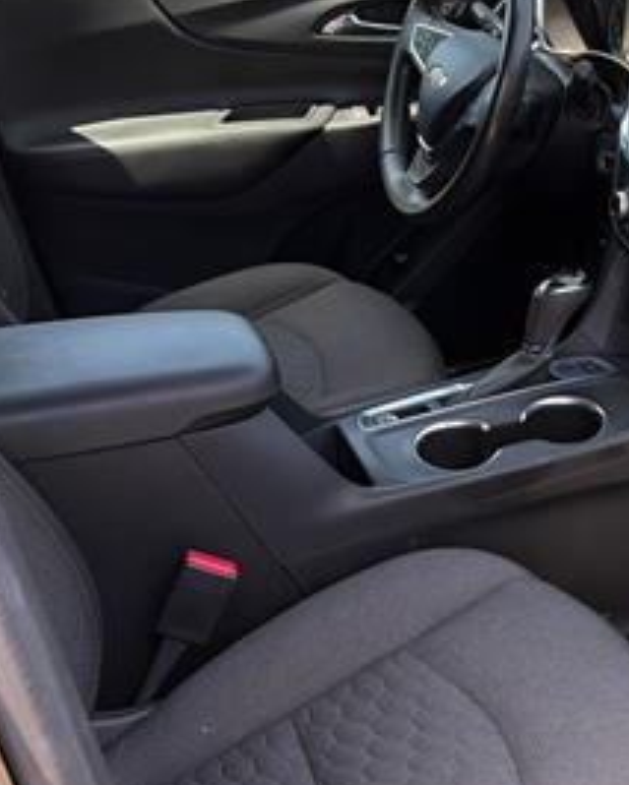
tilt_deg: -22.2
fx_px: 1419
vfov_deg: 30.9
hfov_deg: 23.8
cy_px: 310
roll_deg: +1.2
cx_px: 644
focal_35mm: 61
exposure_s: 1/271
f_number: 1.6
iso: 50
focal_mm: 5.96
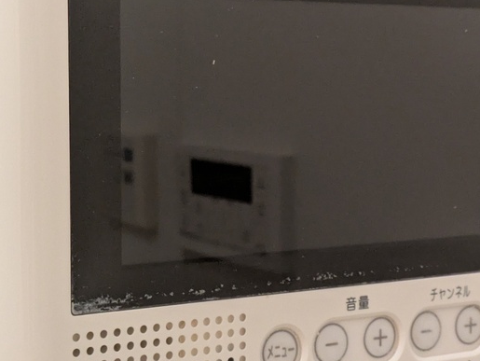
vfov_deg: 15.6
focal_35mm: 95
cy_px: 198
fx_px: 1318
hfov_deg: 20.6
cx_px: 244
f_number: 1.89
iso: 697
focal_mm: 5.43
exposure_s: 1/30
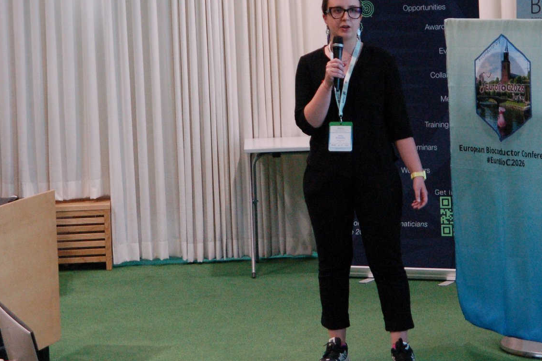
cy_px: 84
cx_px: 237
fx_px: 2001
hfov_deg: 15.4
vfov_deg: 10.3
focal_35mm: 133
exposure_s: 1/125
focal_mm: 50
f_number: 3.2
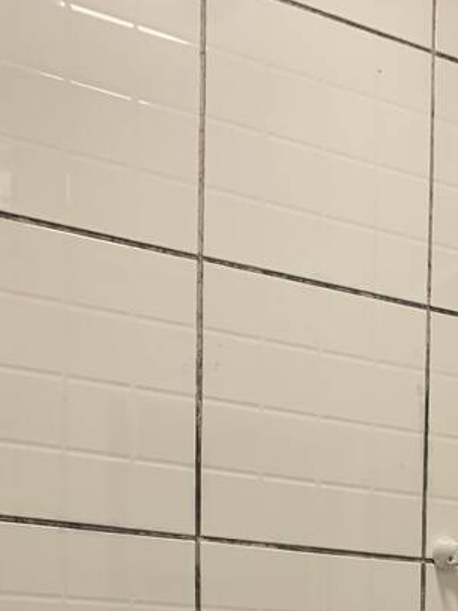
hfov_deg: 21.1
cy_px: 781
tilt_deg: -1.2
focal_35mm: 69
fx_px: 1218
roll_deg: +0.3
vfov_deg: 24.7
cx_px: 357
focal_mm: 4.25
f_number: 1.8
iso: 80
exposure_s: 1/121
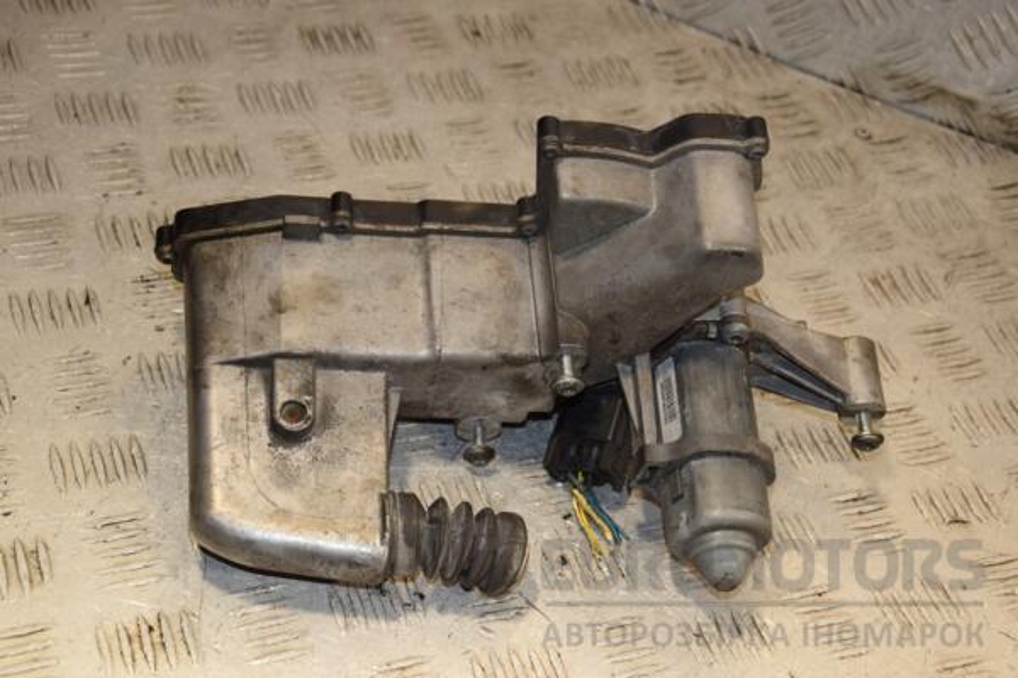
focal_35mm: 68
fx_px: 1909
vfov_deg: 20.2
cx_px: 509
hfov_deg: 29.9
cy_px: 339
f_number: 6.3
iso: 800
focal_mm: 45
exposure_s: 1/200
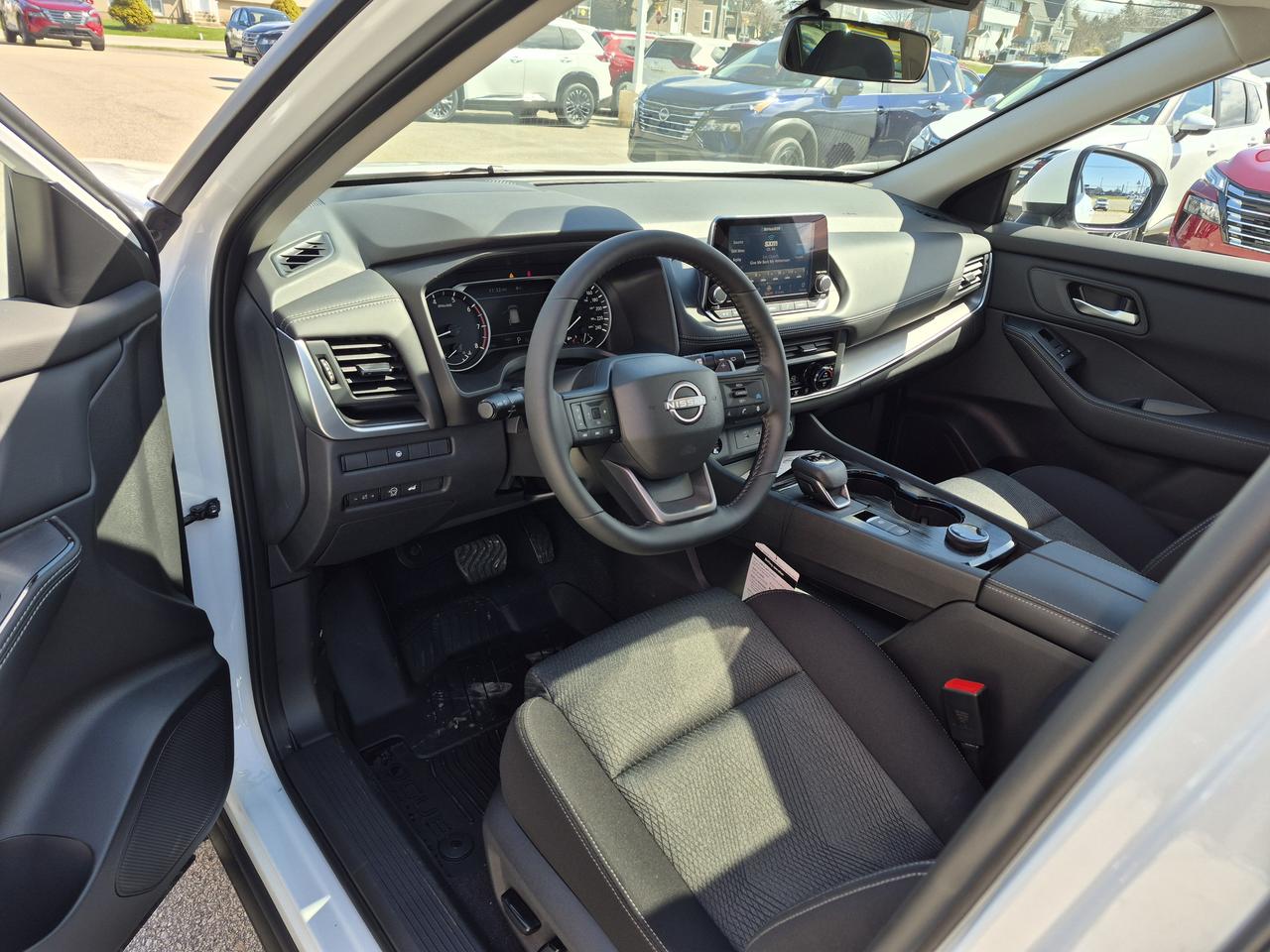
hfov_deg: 73.9
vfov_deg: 58.9
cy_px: 476
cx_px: 635
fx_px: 844
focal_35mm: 23
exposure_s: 1/351
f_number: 1.8
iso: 25
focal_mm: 5.4
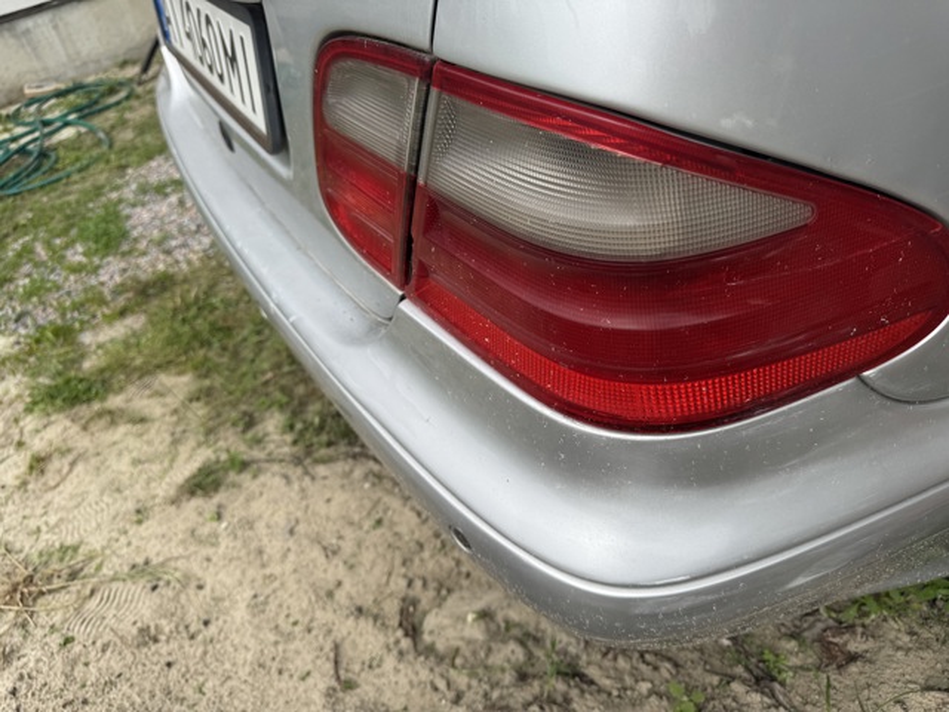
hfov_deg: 71.6
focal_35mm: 24
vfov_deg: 56.8
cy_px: 356
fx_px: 658
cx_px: 474
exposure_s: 1/2604
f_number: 1.78
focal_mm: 6.76
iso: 80
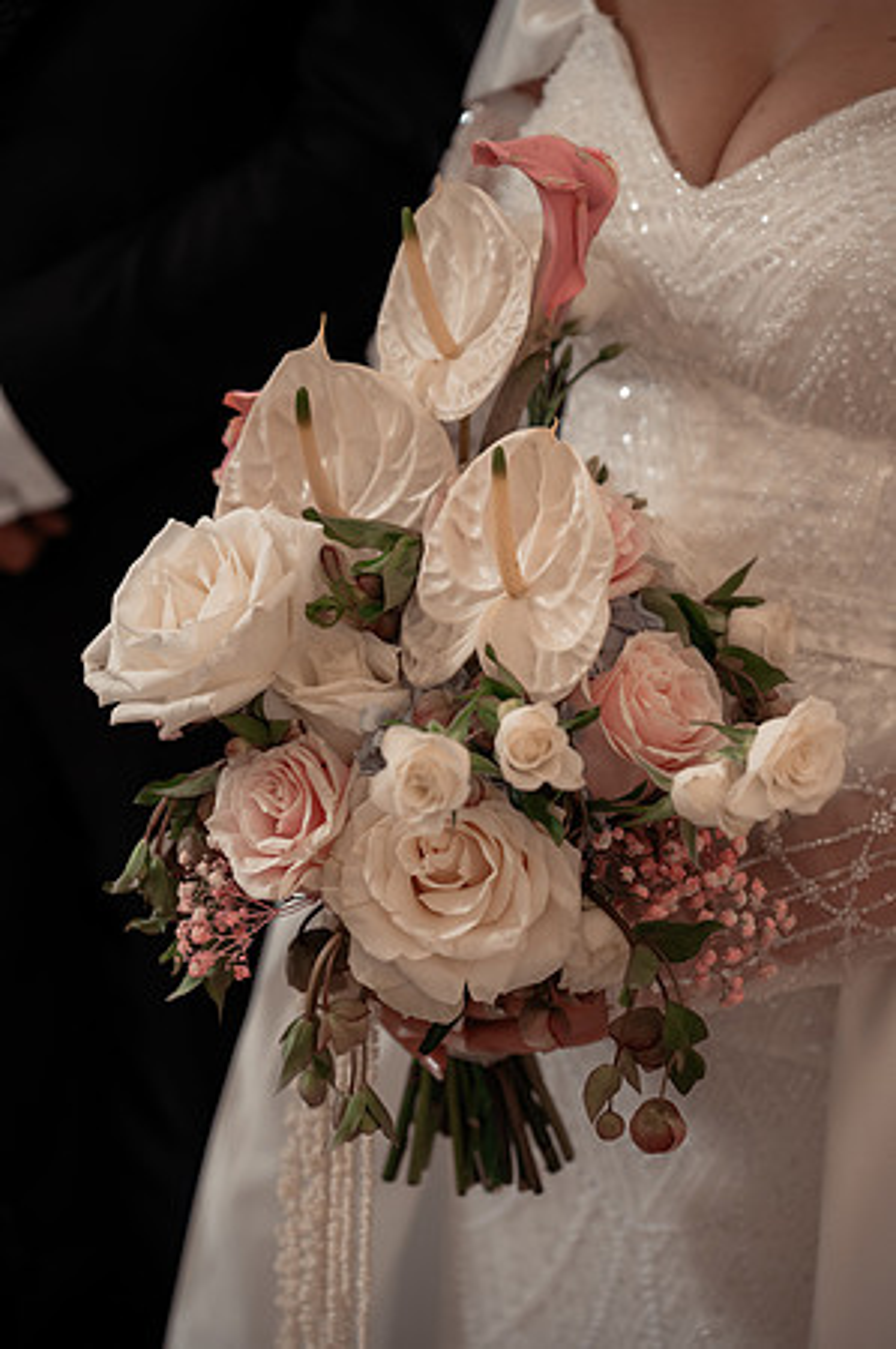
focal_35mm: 75
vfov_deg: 27.0
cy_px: 674
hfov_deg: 18.1
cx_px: 448
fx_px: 2806
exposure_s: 1/250
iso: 1600
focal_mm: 75
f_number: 3.2
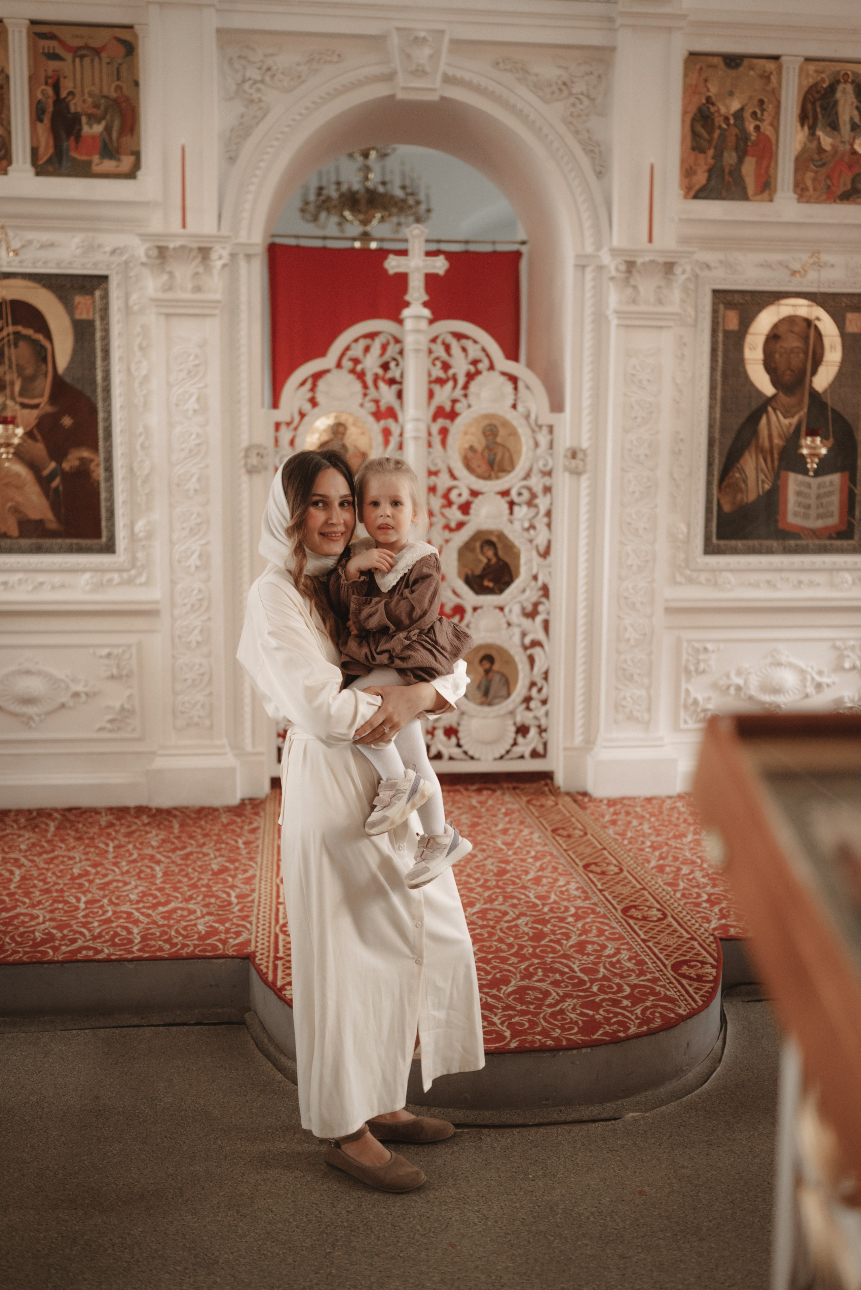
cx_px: 430
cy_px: 645
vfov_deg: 54.4
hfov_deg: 37.9
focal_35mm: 35
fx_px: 1254
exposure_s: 1/250
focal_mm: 35
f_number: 1.8
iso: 800
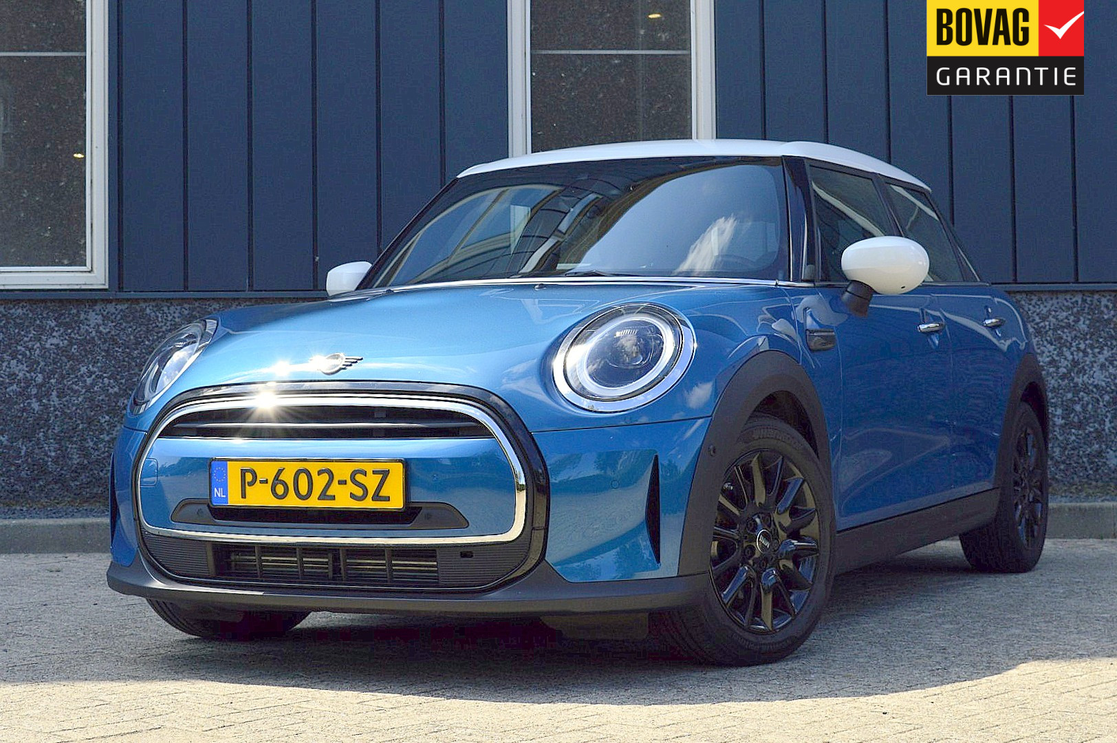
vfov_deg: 21.5
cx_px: 558
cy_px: 372
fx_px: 1953
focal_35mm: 63
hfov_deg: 31.9
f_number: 11
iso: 320
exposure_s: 1/500
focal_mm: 42
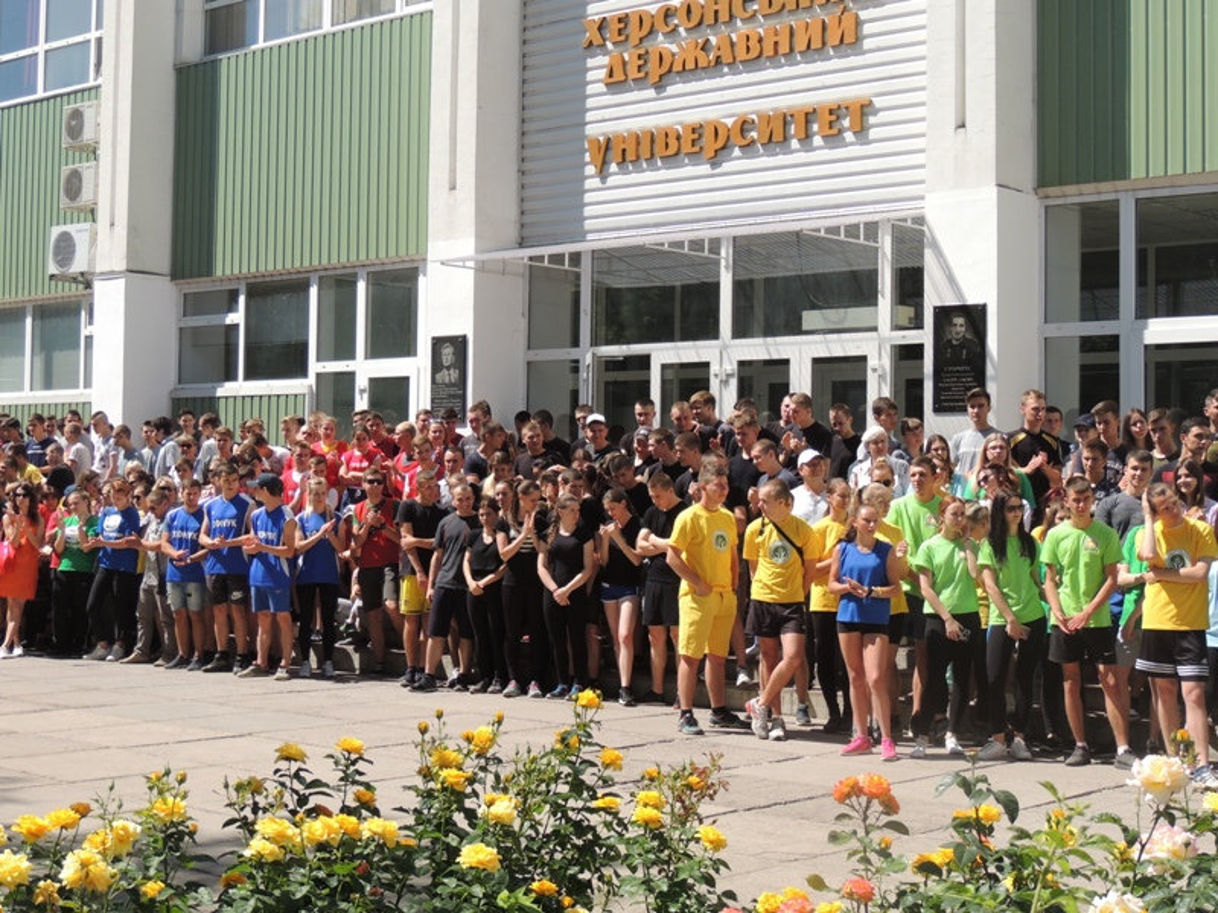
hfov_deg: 34.9
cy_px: 456
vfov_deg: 26.6
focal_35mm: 55
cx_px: 609
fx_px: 1935
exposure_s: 1/800
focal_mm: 9.8
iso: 100
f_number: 3.7
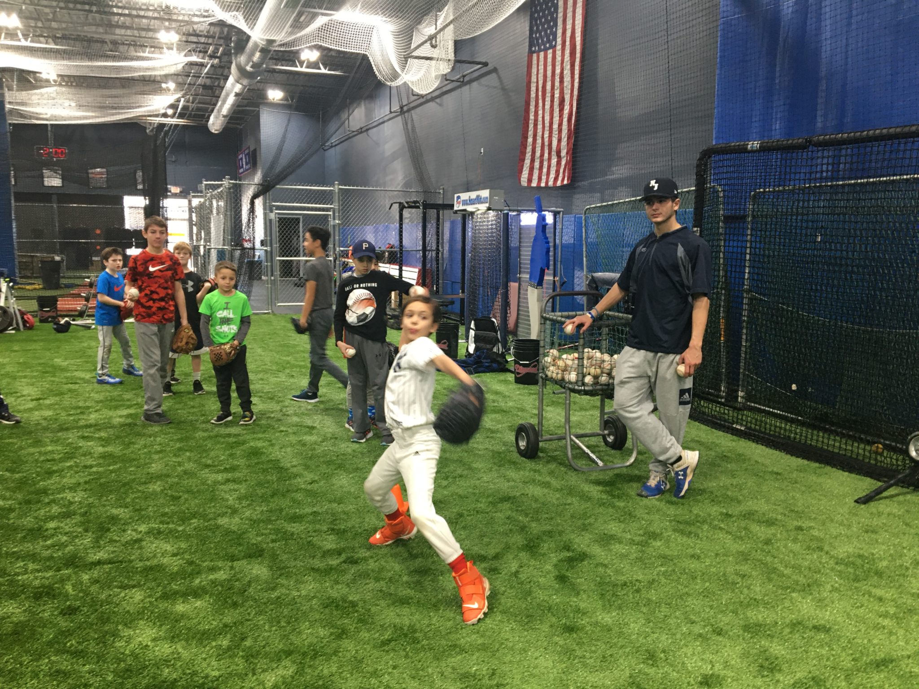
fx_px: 770
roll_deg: -0.6
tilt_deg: -8.0
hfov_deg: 61.7
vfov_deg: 48.2
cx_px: 460
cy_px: 344
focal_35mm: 29
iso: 80
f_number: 2.2
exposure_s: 1/30
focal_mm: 4.15
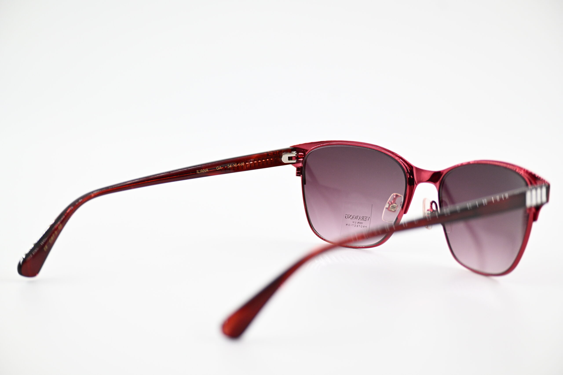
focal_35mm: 106
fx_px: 1666
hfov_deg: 19.2
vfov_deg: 12.9
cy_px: 188
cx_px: 282
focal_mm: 71
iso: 800
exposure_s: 1/640
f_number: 4.8
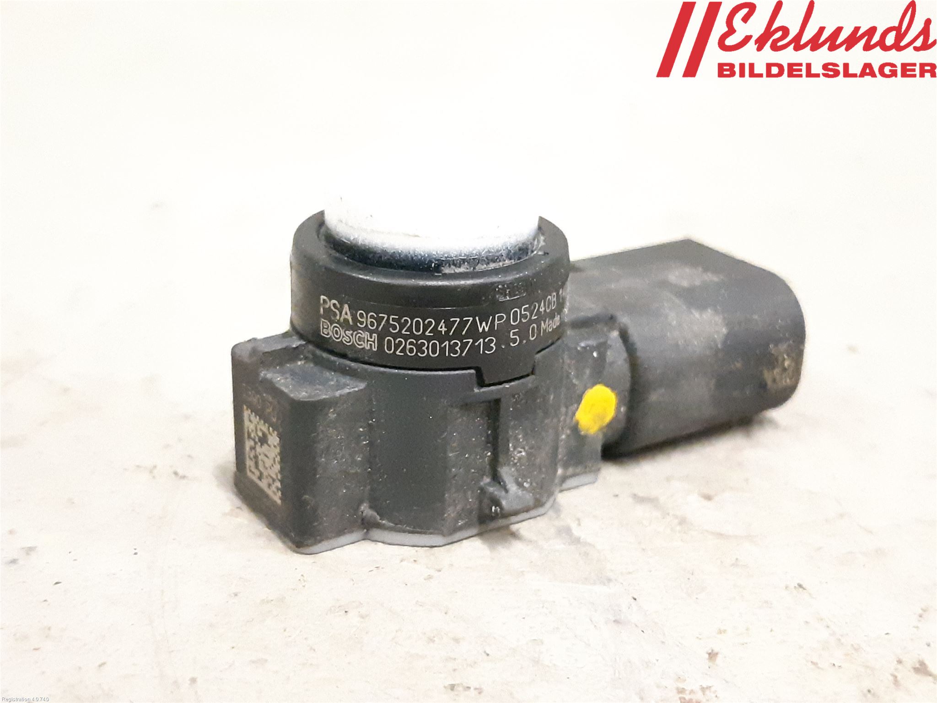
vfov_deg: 53.1
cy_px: 352
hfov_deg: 67.3
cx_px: 468
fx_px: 704
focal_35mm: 26
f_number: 1.7
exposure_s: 1/100
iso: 800
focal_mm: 3.93
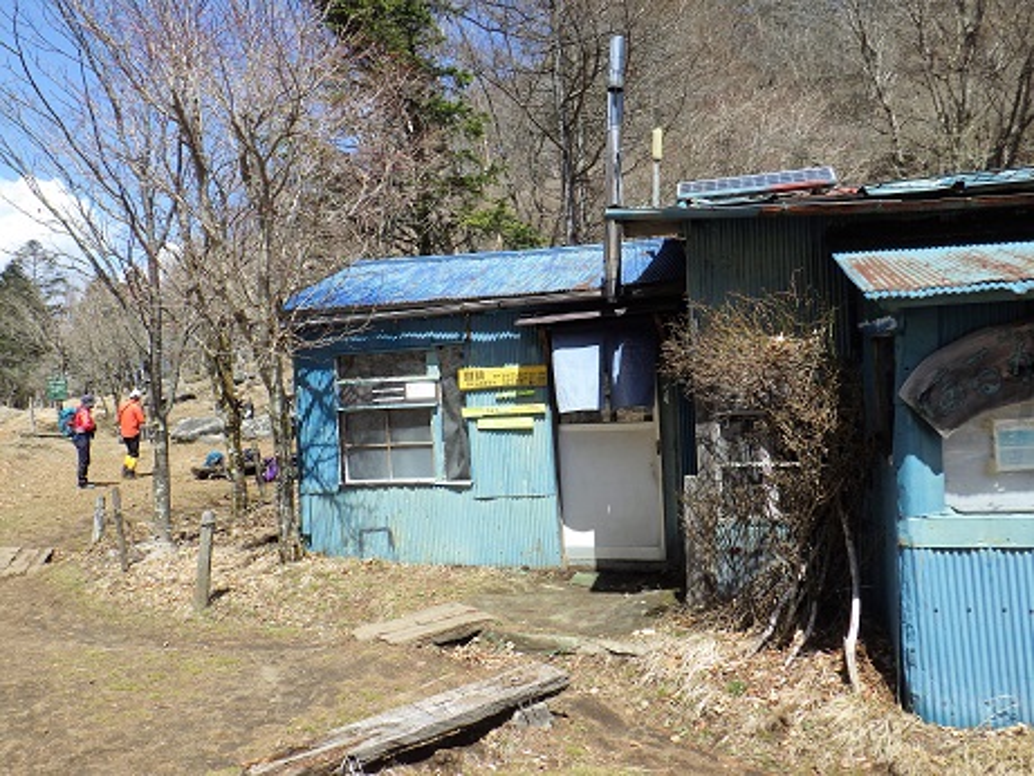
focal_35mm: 28
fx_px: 837
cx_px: 517
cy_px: 388
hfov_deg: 63.4
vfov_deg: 49.8
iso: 125
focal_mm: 5
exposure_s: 1/640
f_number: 4.2
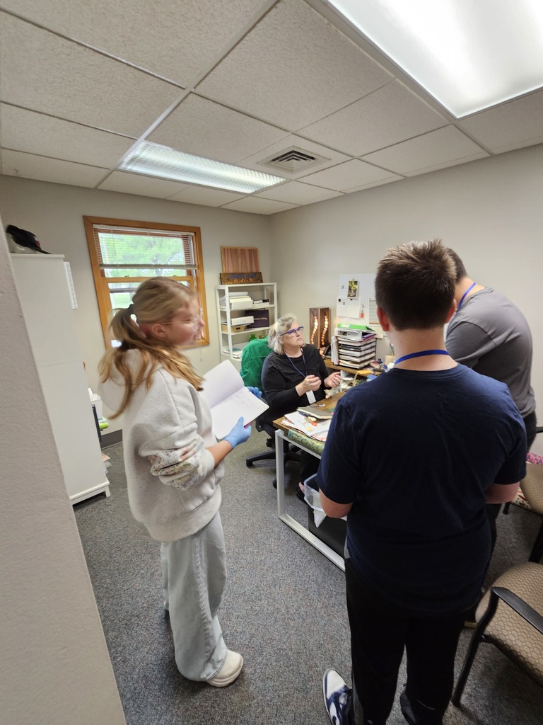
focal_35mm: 13
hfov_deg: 89.9
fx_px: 272
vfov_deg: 106.2
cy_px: 362
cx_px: 272
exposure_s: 1/60
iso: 400
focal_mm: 2.2
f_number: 2.2
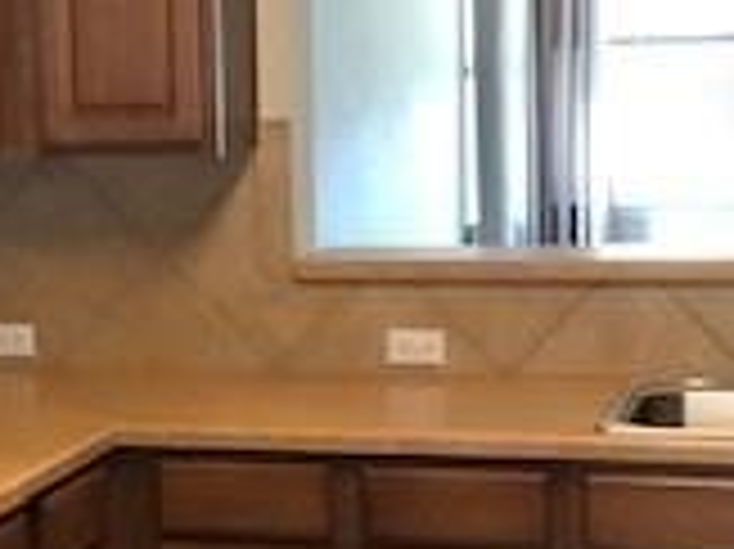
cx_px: 54
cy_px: 320
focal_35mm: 110
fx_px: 2331
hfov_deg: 17.6
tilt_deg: -7.8
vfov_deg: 13.4
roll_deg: +2.5
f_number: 1.8
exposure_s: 1/13
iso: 100
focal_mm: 4
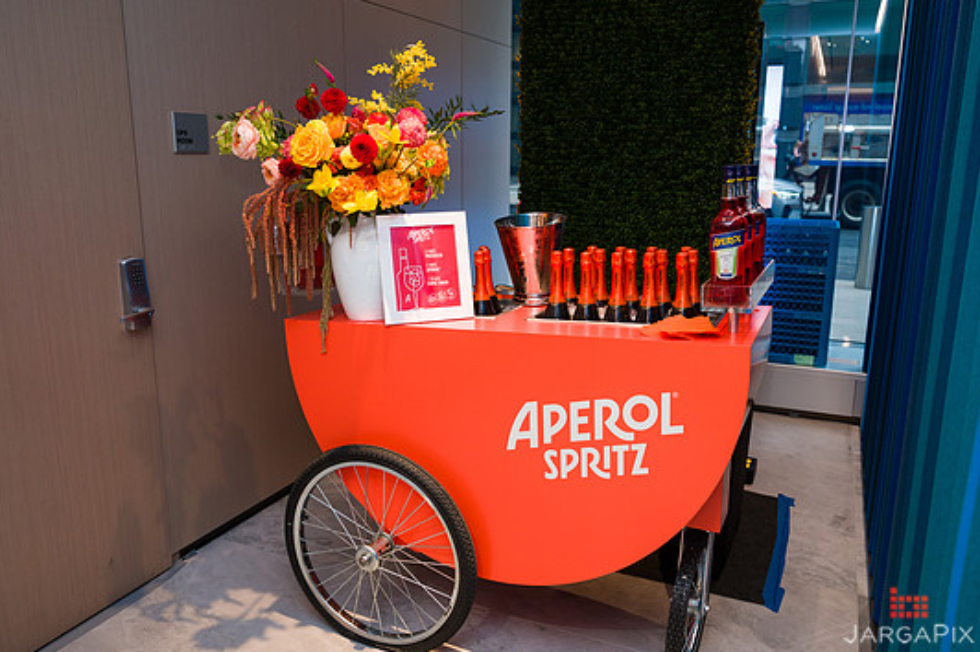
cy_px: 321
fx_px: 762
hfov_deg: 65.5
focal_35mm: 28
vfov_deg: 46.3
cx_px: 488
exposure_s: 1/160
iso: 640
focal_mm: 24
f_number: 3.2
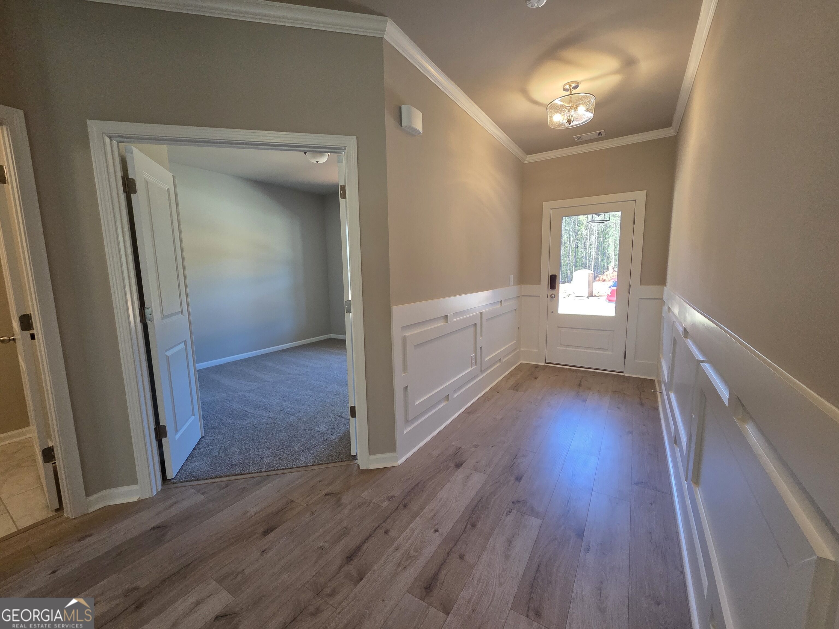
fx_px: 315
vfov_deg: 89.9
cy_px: 314
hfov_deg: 106.2
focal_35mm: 13
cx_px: 420
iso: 250
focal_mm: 2.2
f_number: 2.2
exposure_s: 1/120
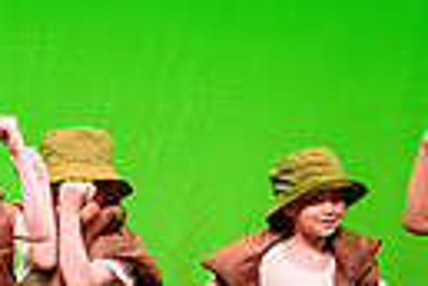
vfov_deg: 2.1
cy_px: 279
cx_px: -192
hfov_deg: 3.2
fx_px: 7608
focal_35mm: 640
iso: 1250
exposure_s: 1/320
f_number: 2.8
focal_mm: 125
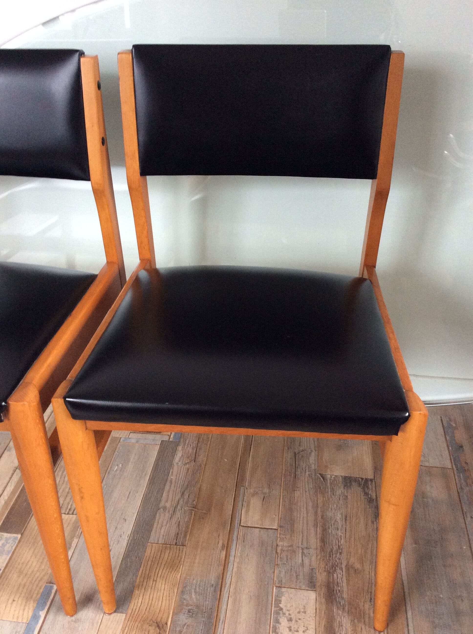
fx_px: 585
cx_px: 236
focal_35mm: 32
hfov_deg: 44.1
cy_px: 317
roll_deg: +3.0
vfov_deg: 56.9
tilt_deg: -30.6
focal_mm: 3.3
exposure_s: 1/25
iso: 125
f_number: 2.4
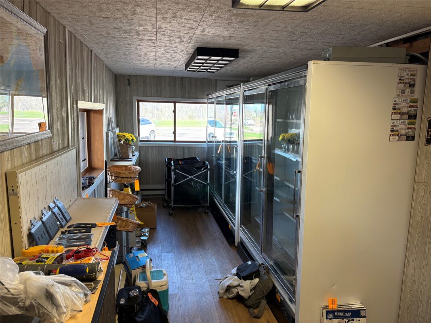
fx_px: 324
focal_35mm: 26
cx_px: 216
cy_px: 162
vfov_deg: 53.1
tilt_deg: -6.4
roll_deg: -0.1
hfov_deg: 67.3
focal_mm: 5.96
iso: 100
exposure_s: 1/120
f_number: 1.6
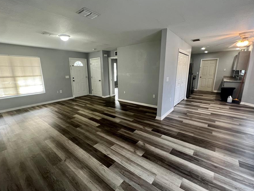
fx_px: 110
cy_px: 98
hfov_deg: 98.1
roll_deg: +0.5
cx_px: 120
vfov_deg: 81.8
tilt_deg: -13.6
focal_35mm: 15
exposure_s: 1/60
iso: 200
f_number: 1.8
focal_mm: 1.57
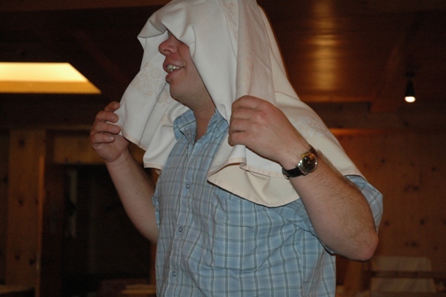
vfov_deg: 17.3
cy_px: 147
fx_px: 978
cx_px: 224
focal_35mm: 79
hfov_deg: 25.7
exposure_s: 1/60
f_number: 4.5
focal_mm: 52
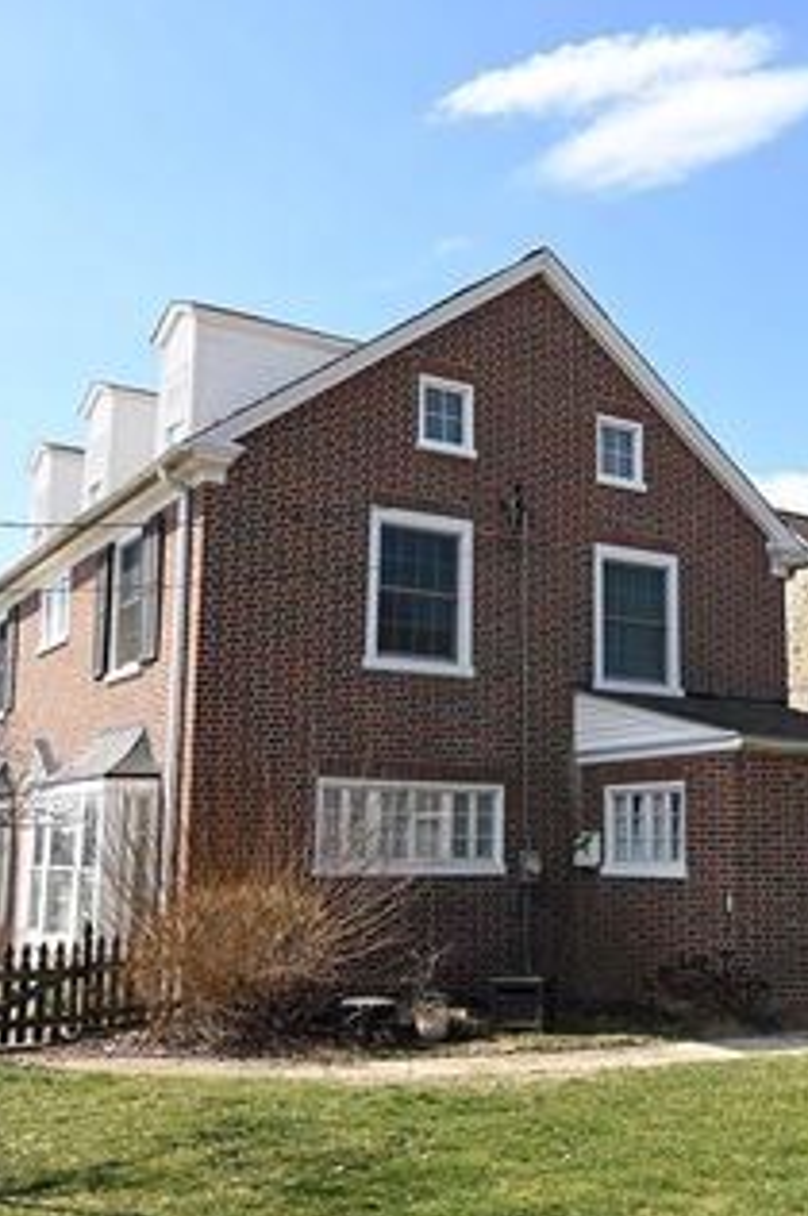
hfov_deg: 34.8
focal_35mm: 38
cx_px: 512
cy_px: 629
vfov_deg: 50.7
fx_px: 1282
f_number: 4
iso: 400
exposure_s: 1/2500
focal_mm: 24
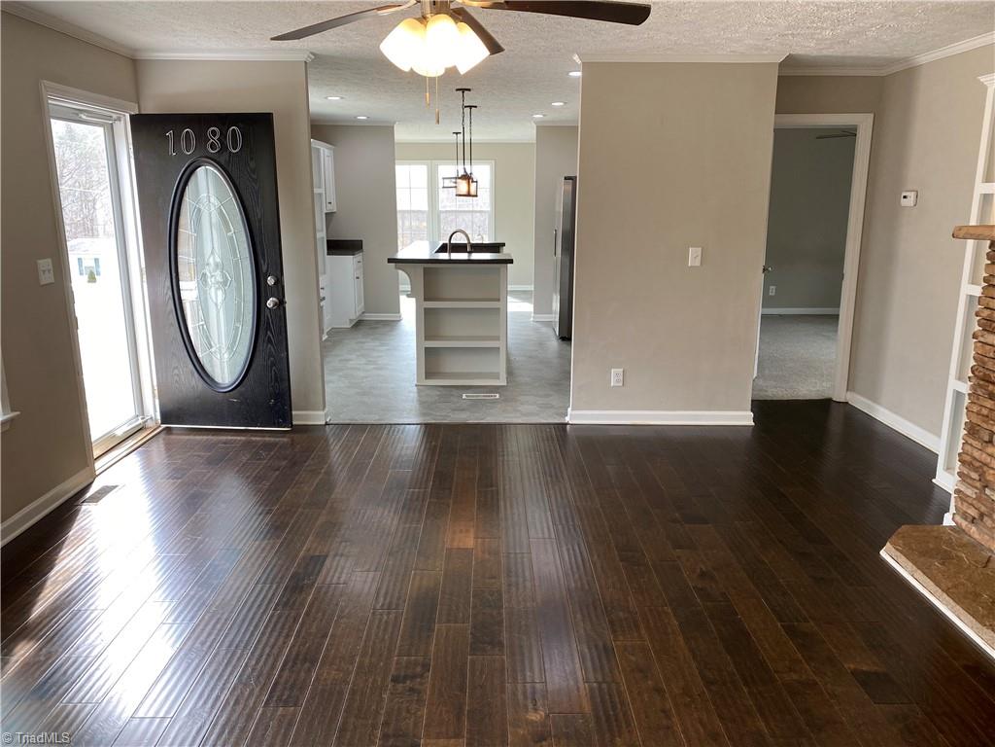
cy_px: 374
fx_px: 747
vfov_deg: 53.1
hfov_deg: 67.3
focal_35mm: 26
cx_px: 498
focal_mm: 4.25
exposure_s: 1/120
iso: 64
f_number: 1.8
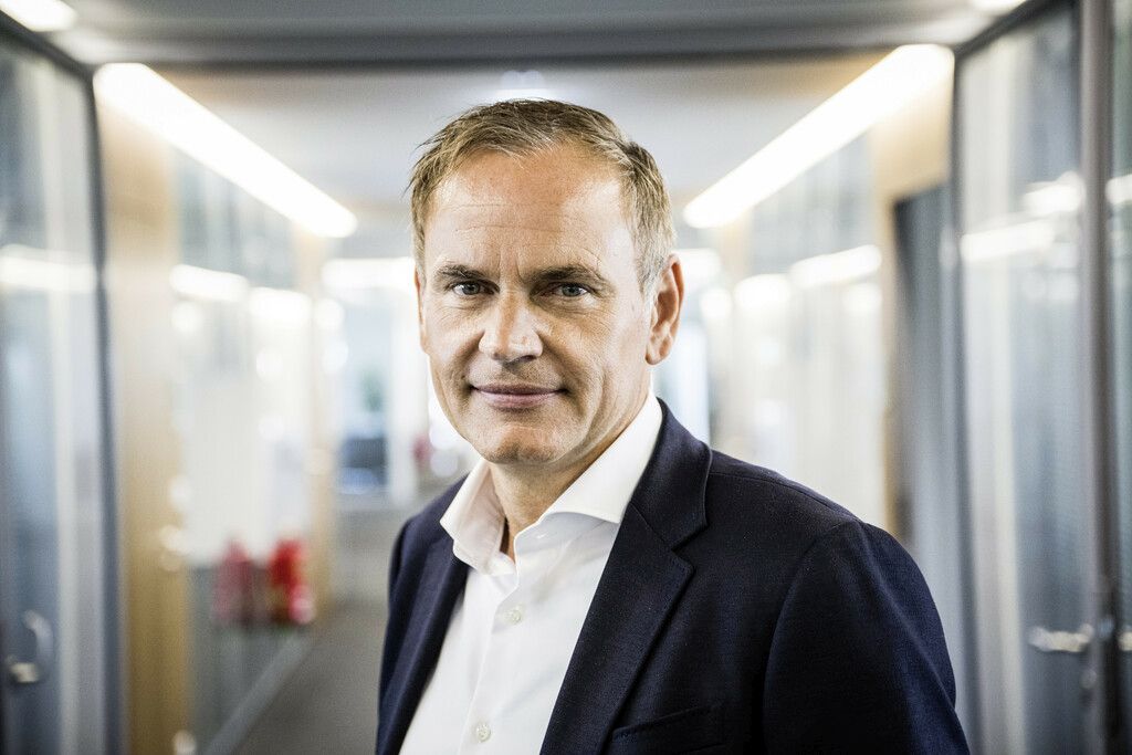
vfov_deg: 22.6
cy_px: 378
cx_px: 566
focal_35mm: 60
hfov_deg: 33.4
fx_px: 1887
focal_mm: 60
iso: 3200
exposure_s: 1/400
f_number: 3.2
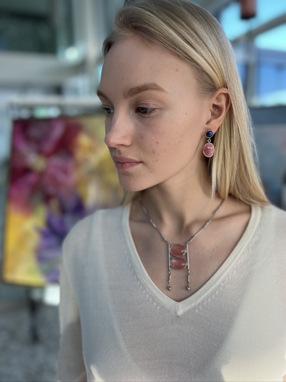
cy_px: 191
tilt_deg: -9.1
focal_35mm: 26
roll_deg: +1.7
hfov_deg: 53.1
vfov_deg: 67.3
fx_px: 286
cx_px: 143
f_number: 1.5
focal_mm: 5.7
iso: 64
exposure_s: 1/121
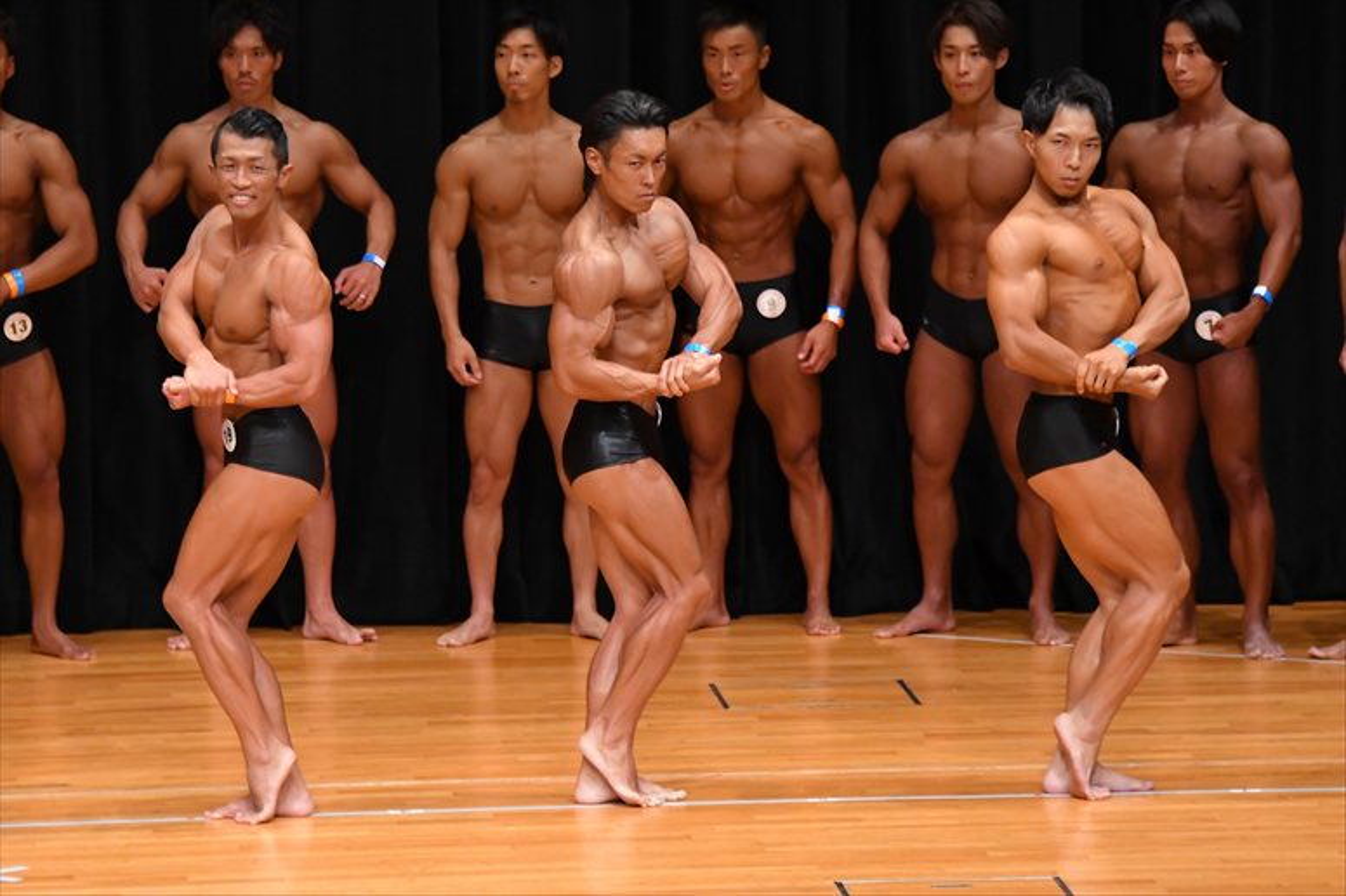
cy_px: 448
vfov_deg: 5.1
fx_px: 10090
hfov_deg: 7.6
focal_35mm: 270
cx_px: 673
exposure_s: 1/400
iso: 4000
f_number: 5.6
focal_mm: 180
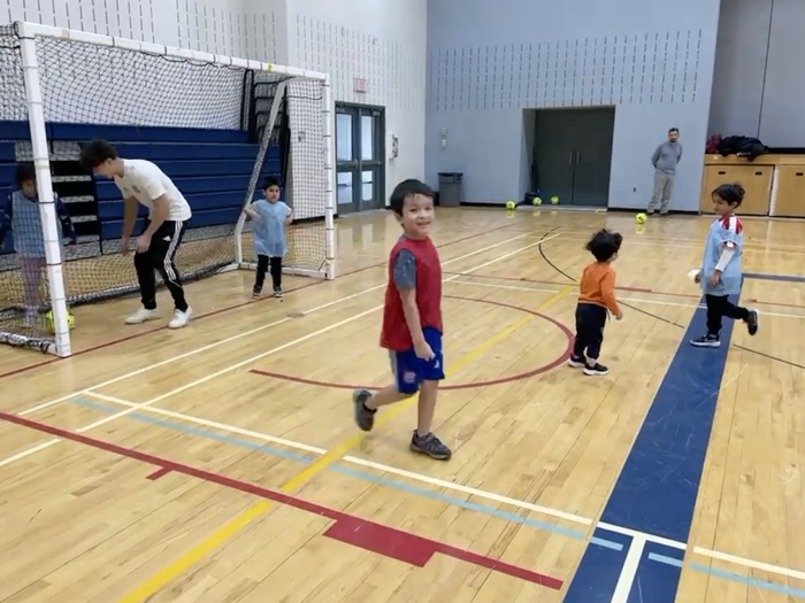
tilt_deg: -17.2
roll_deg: +2.2
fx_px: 605
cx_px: 402
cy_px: 302
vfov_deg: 53.1
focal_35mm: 26
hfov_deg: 67.3
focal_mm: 4.2
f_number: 1.6
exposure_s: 1/120
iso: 100
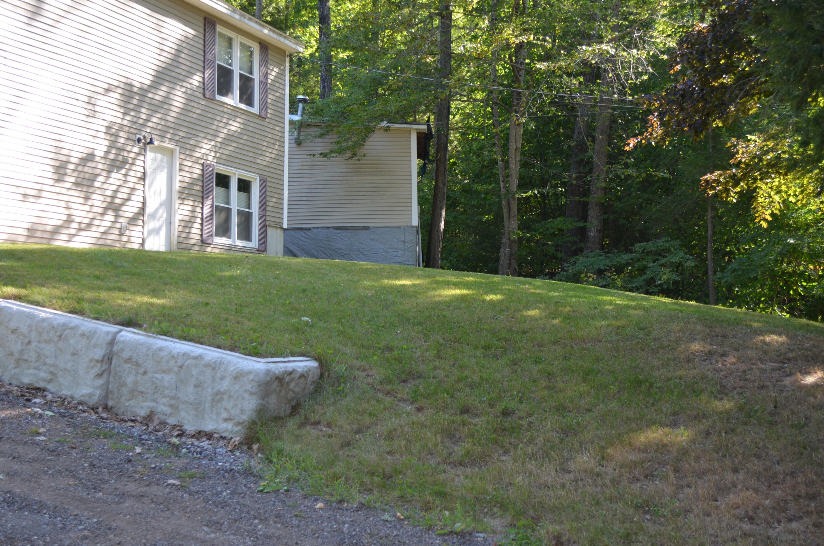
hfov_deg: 40.4
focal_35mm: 49
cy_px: 268
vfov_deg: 27.4
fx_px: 1119
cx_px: 407
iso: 280
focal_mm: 32
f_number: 4.8
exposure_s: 1/125
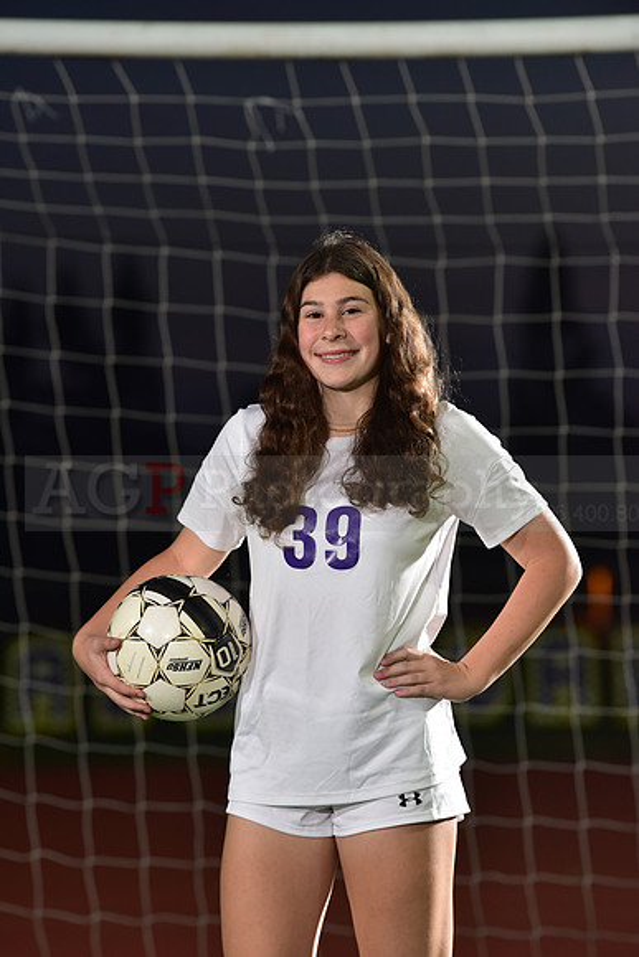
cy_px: 478
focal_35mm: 200
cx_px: 320
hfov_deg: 6.9
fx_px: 5321
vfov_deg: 10.3
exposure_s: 1/160
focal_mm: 200
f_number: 5
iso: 1250
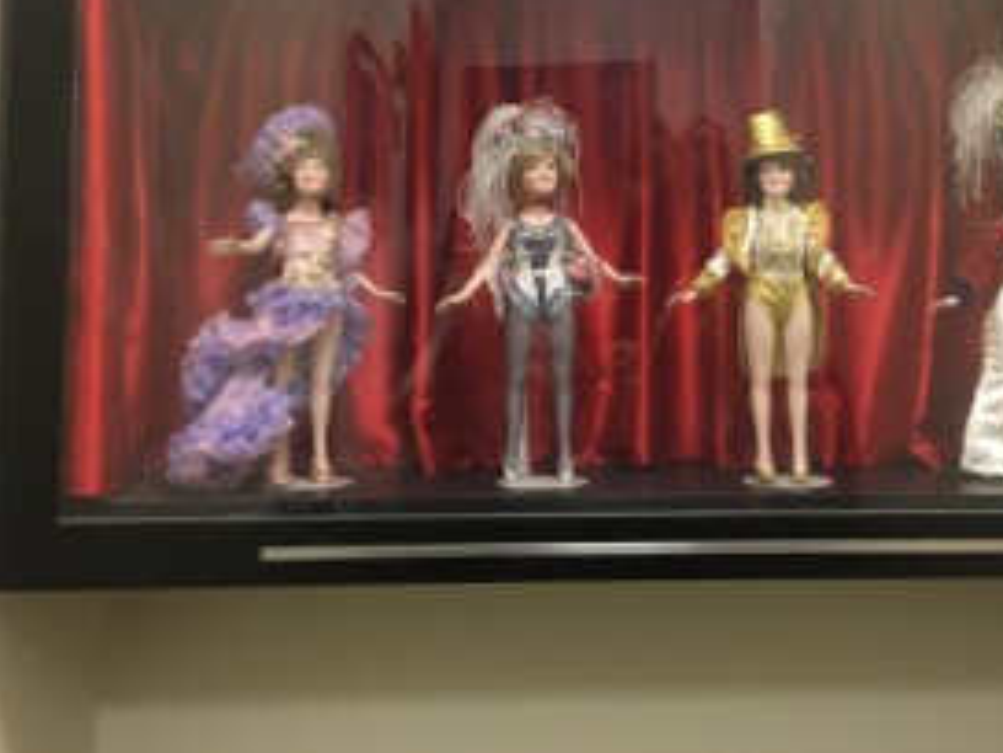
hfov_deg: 47.3
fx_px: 1130
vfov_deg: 36.4
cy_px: 251
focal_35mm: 39
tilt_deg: +4.2
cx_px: 638
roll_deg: +0.8
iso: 200
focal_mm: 4.15
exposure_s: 1/15
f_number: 2.2
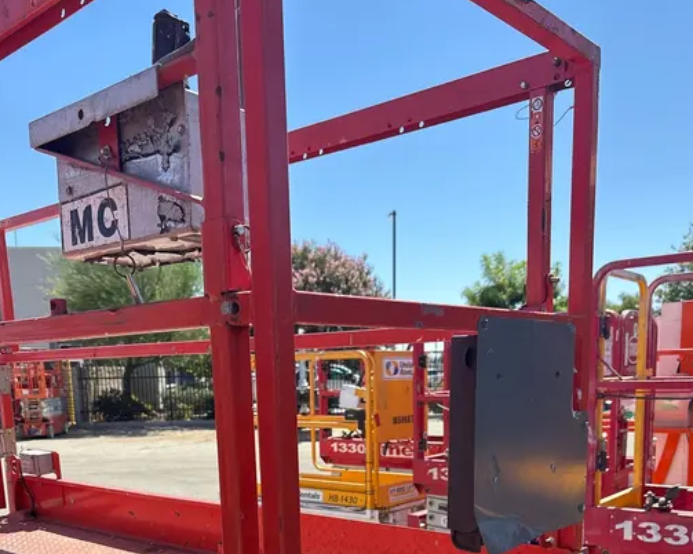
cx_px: 340
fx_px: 759
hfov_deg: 49.1
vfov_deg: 37.6
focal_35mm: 37
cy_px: 495
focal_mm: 5.96
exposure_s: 1/1783
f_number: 1.6
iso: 50
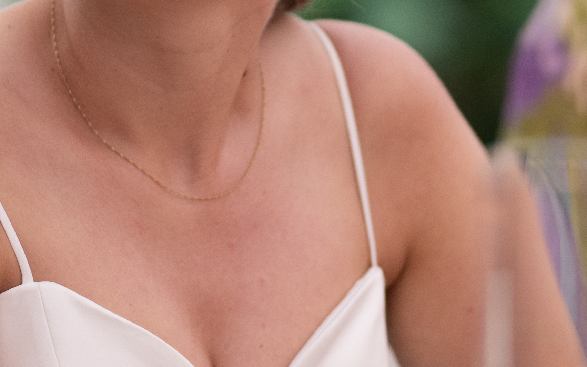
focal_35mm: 420
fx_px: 6718
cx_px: 75
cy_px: -217
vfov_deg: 3.1
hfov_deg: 5.0
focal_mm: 85
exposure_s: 1/160
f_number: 1.4
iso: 200
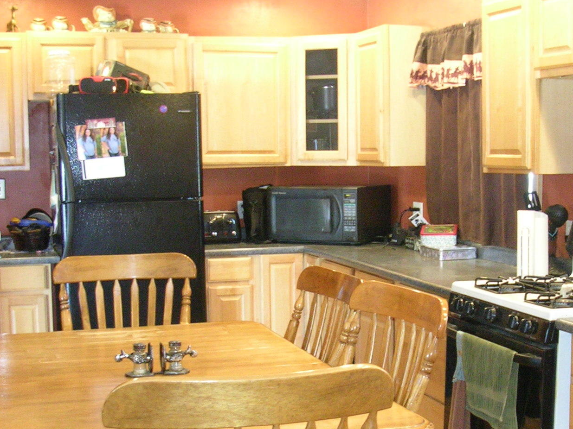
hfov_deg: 30.6
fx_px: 1043
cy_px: 285
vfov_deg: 23.2
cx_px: 367
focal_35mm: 63
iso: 200
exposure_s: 1/7.2
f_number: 2.8
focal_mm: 5.8
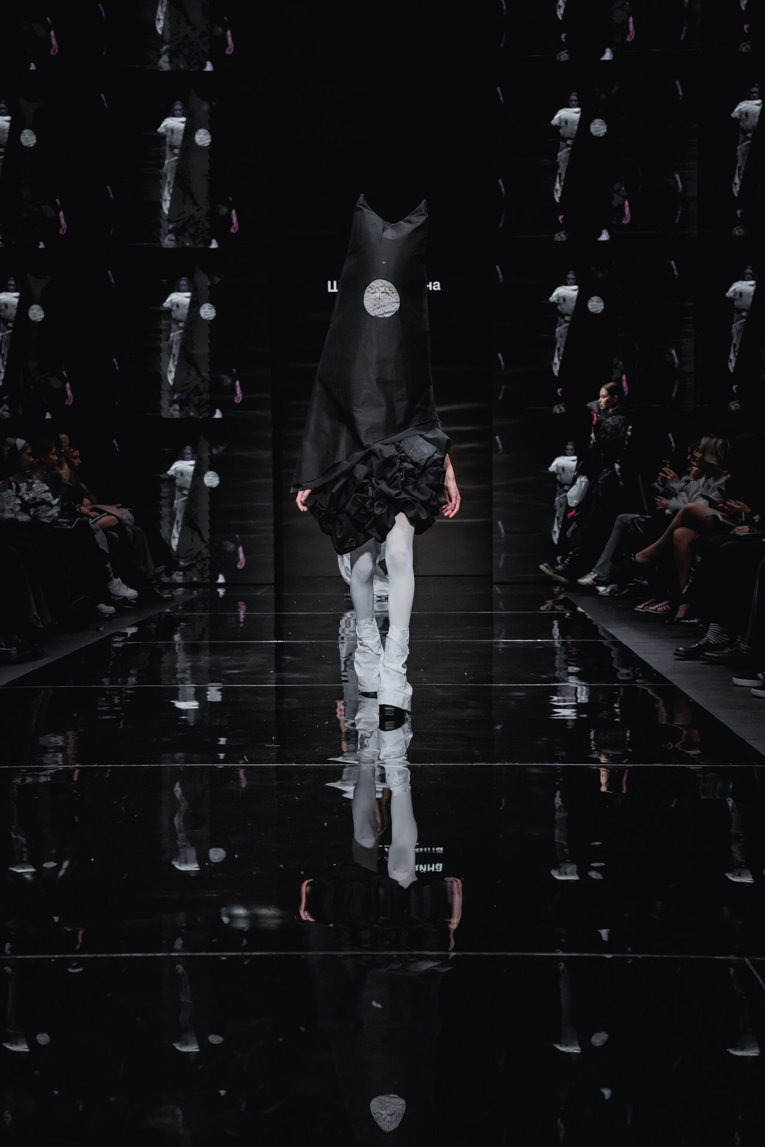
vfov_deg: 41.1
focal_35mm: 48
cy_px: 574
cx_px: 382
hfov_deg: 28.1
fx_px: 1530
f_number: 4.5
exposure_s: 1/250
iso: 2000
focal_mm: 48
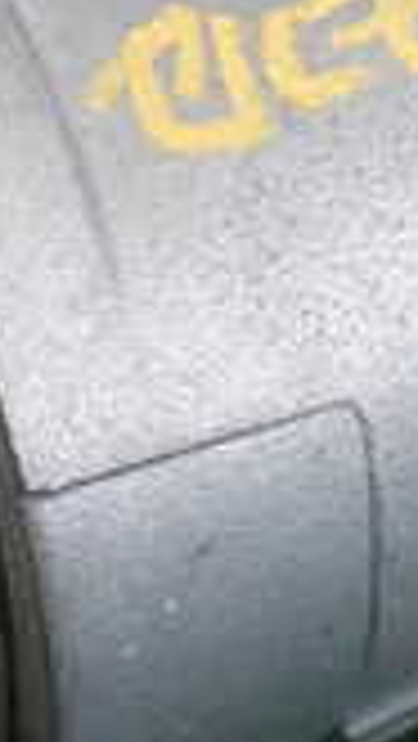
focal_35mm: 127
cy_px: 171
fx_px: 2499
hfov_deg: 9.5
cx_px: 315
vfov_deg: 16.8
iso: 200
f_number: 2.4
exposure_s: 1/50
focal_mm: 5.79
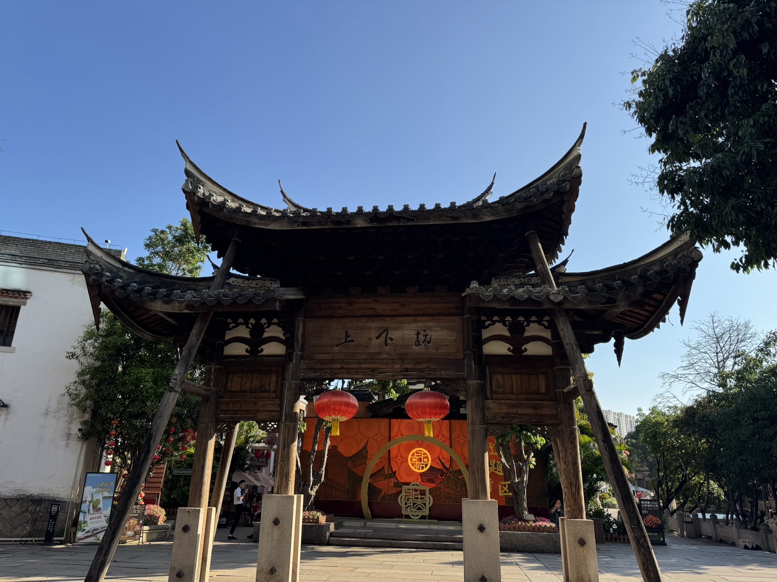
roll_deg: -0.8
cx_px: 388
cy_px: 291
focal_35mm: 24
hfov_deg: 71.6
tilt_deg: +19.1
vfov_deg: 56.8
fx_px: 539
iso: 80
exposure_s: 1/2833
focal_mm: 6.76
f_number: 1.78
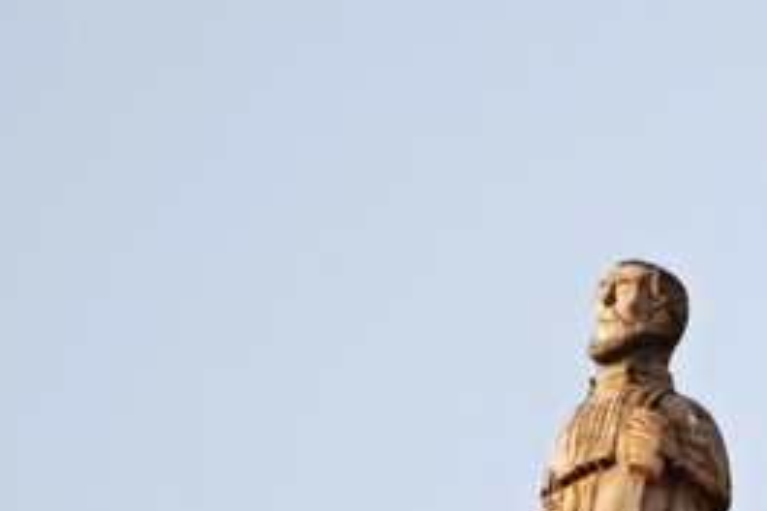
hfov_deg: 1.7
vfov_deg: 1.1
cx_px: 970
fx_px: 26225
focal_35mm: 1231
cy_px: 721
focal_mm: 180
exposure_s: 1/400
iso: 400
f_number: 5.6
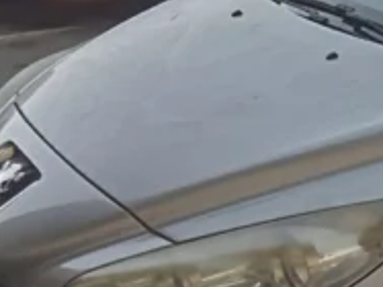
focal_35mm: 90
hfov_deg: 20.0
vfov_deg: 16.4
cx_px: 498
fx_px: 995
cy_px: 148
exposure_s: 1/251
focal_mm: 3.46
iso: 100
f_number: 2.2
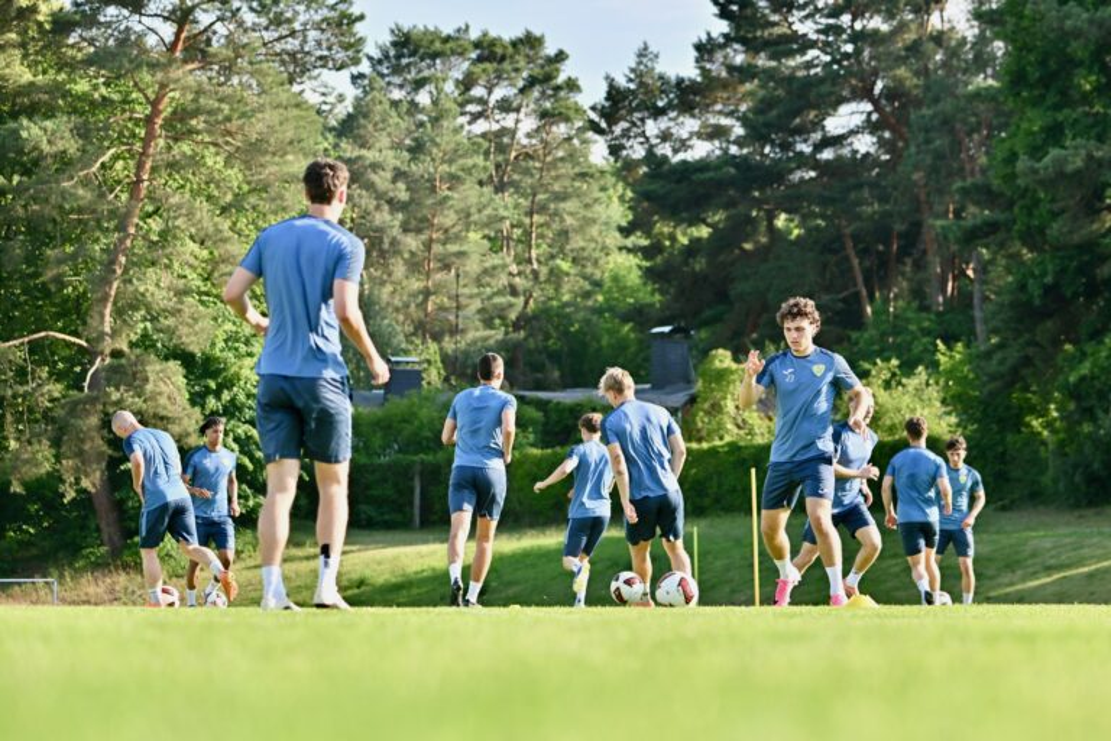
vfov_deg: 10.5
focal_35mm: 130
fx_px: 4012
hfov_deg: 15.8
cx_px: 556
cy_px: 370
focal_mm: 130
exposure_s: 1/1600
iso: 500
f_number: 5
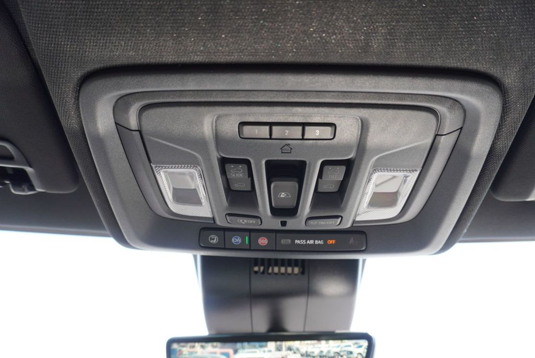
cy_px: 179
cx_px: 268
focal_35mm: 24
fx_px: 357
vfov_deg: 53.2
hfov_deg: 73.7
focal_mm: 16
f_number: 4
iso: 125
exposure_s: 1/60
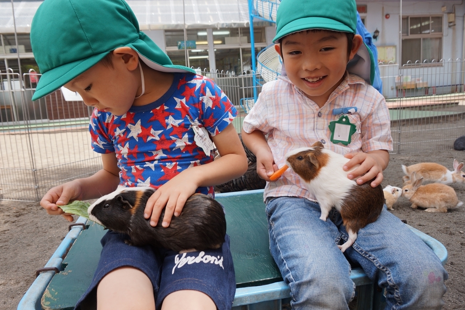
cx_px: 234
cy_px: 155
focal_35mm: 25
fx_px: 323
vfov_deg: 51.3
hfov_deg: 71.5
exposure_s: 1/200
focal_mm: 16
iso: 100
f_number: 5.6
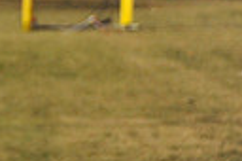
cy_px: -23
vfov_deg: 3.9
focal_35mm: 353
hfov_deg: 5.7
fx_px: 2370
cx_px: -299
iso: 6400
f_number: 5.6
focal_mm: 78
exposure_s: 1/160
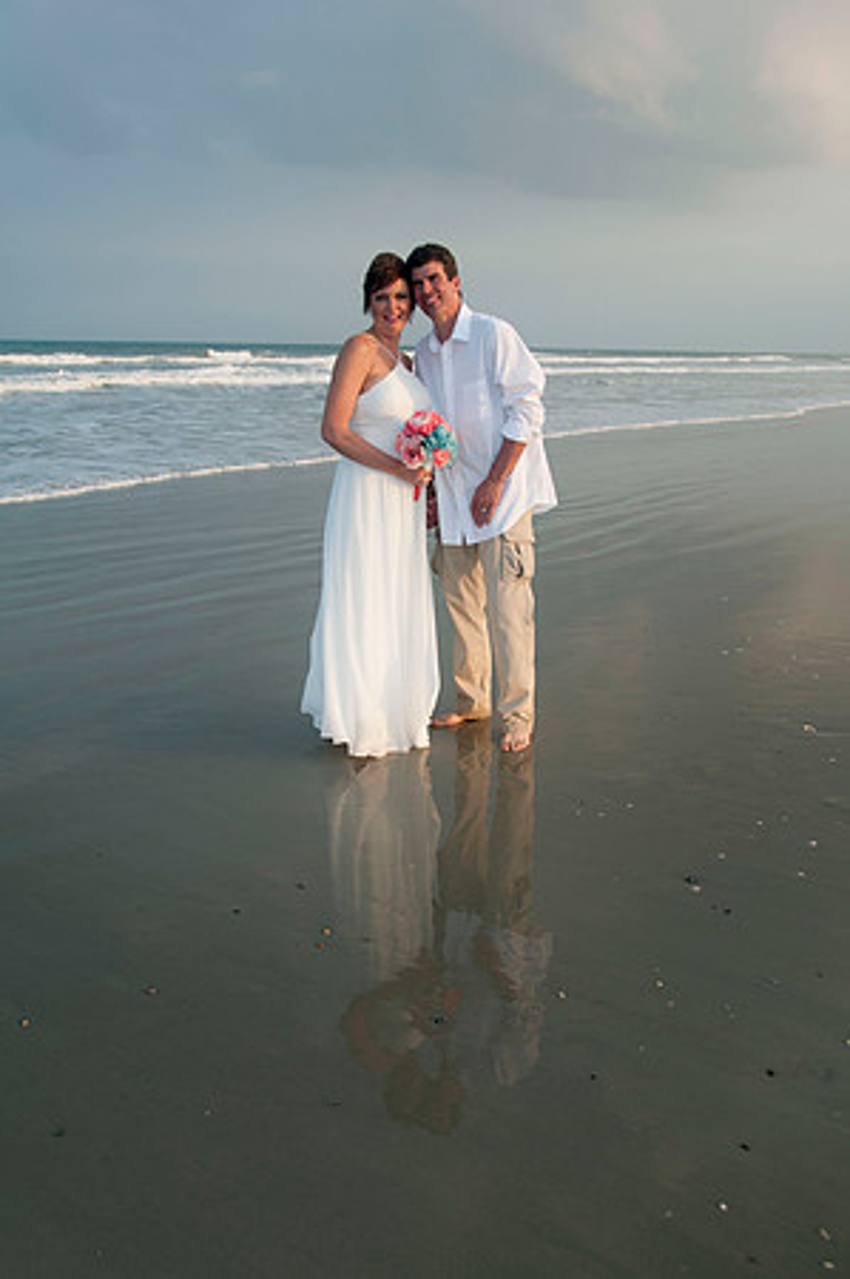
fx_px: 1171
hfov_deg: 39.9
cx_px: 425
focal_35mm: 33
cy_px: 640
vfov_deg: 57.3
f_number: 5.6
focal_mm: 22
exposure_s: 1/250
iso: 100
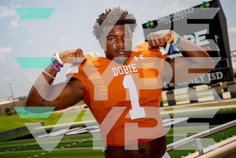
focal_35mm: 64
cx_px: 118
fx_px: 420
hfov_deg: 31.4
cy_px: 79
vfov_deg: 21.3
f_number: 7.1
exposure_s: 1/250
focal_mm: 64
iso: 100
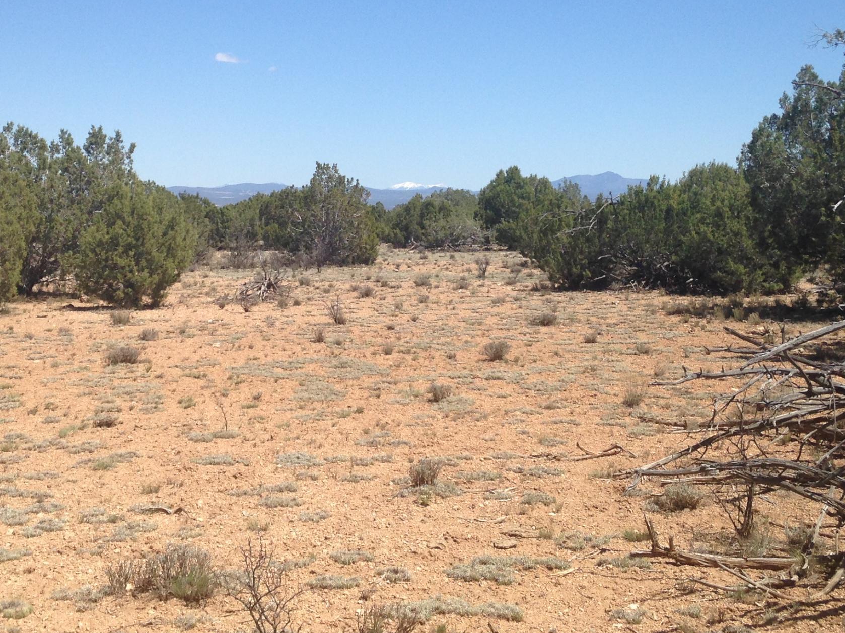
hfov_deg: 32.7
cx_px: 369
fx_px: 1440
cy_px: 183
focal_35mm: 59
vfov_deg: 24.6
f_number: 2.4
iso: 50
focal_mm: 4.12
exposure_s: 1/1808
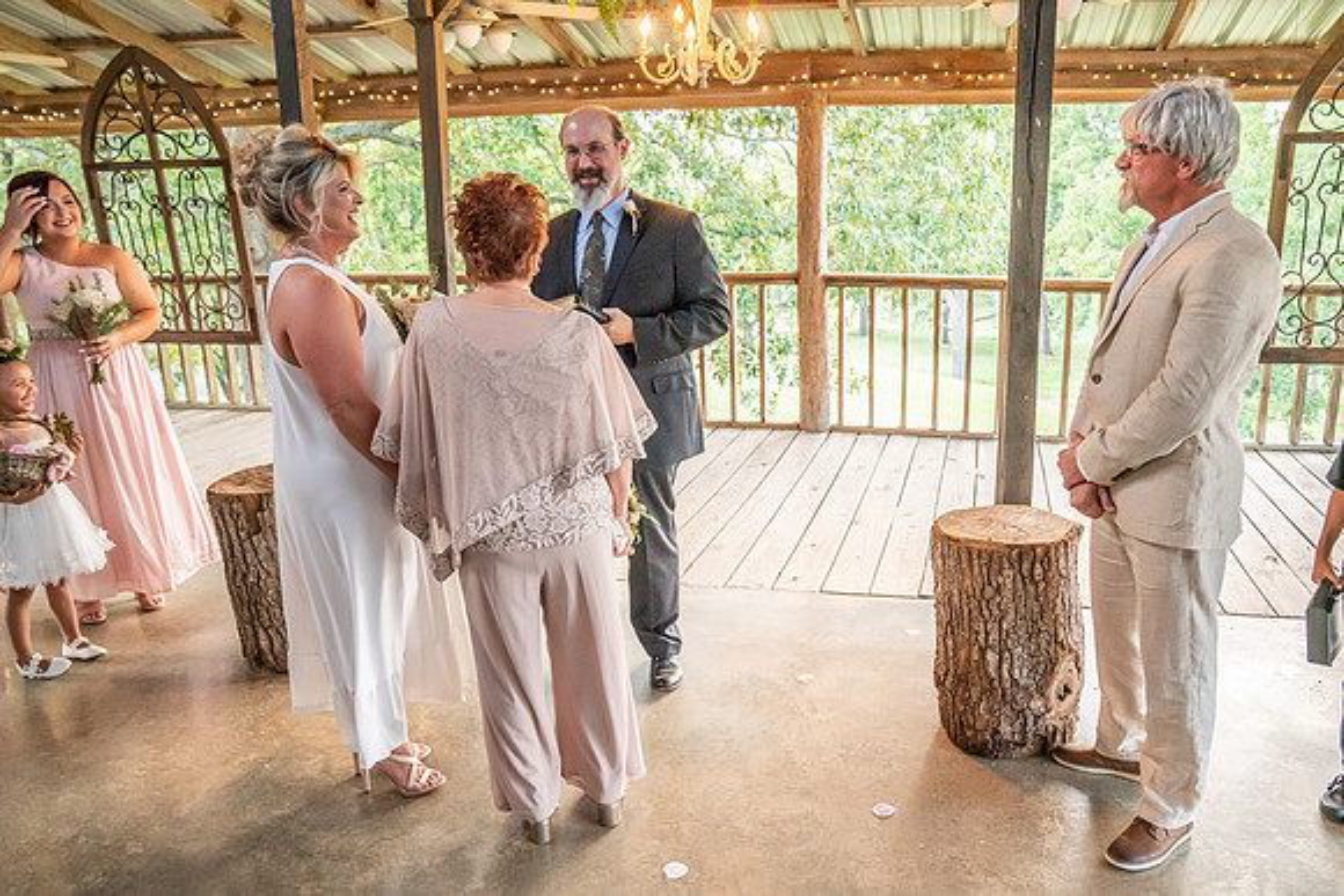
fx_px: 1013
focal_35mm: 27
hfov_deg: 66.9
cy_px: 481
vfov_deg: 47.7
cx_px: 742
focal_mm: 24
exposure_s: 1/160
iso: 3200
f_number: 4.5
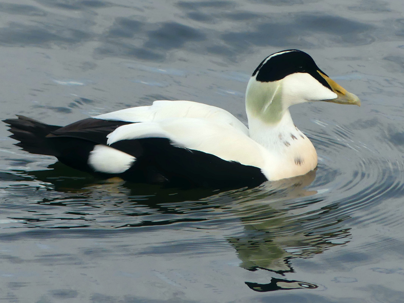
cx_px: 202
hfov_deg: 1.7
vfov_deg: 1.2
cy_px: 152
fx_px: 14004
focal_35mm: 1200
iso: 100
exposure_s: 1/250
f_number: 3.5
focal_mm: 108
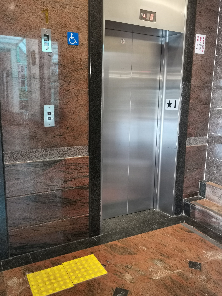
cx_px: 111
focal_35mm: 30
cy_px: 148
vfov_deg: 60.0
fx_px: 257
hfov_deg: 46.8
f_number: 1.8
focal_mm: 5.58
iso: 640
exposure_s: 1/30
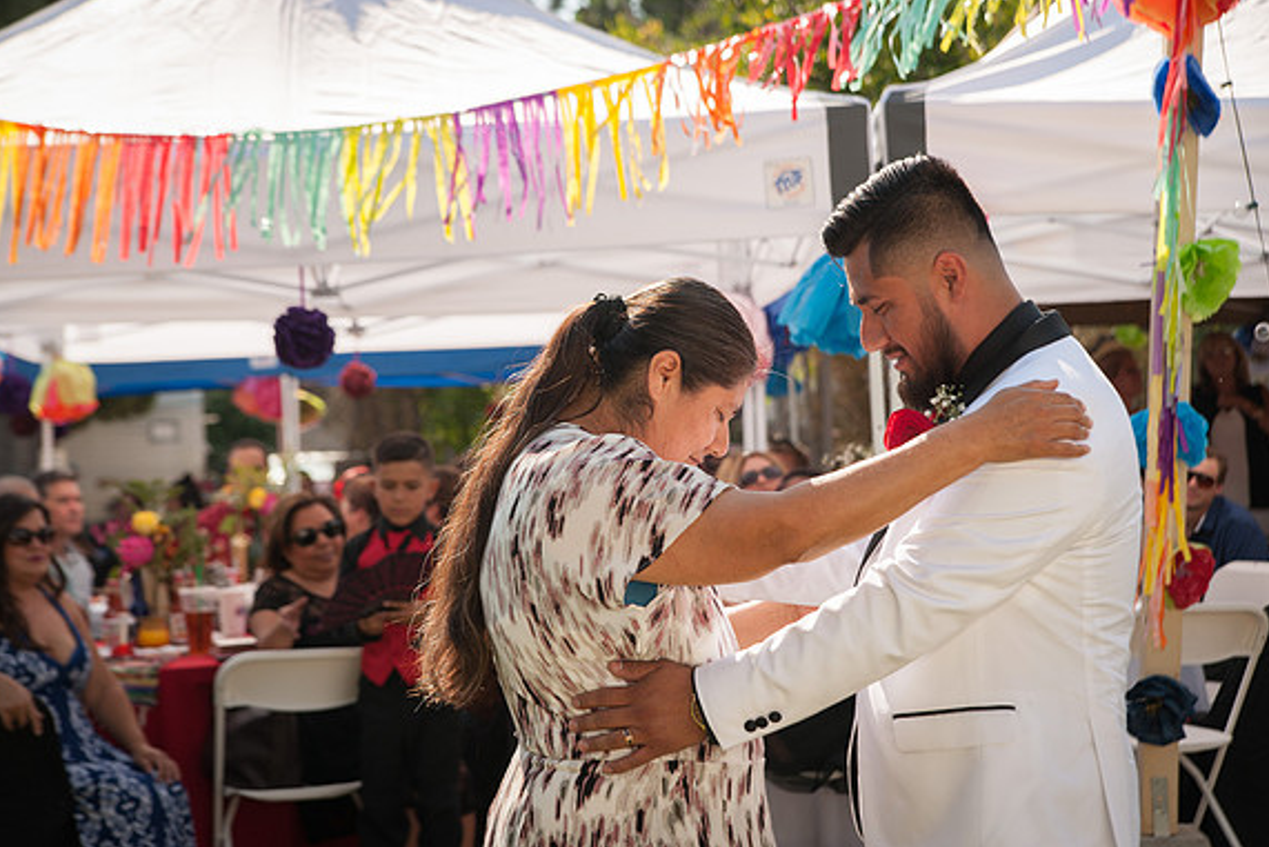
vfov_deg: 21.6
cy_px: 425
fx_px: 2221
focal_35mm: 63
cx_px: 636
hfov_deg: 31.9
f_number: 5
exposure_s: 1/1000
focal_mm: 62
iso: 200
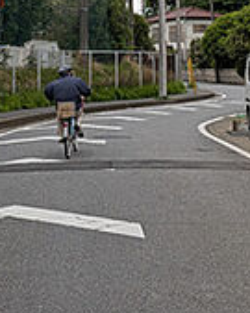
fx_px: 796
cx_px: 93
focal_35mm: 86
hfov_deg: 17.8
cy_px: -18
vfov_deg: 21.3
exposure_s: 1/498
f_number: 1.7
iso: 32
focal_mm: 4.53
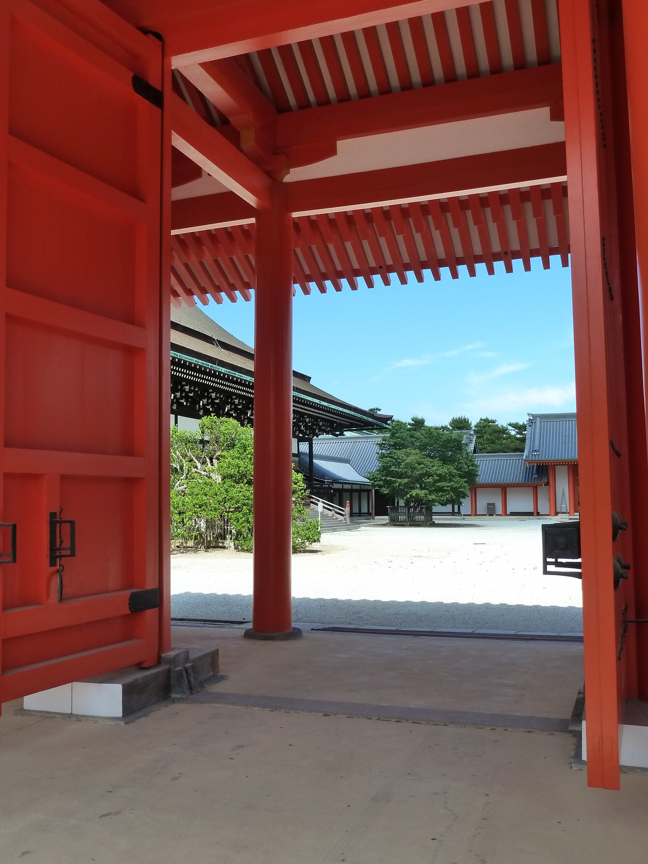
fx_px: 799
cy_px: 432
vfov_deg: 56.8
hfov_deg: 44.2
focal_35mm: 32
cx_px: 324
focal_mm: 5.3
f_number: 4
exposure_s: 1/400
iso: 200
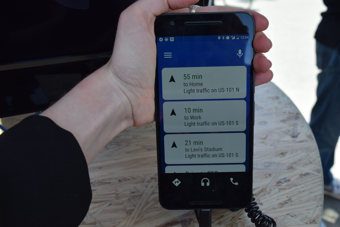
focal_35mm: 39
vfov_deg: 34.3
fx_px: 369
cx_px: 170
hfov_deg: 49.5
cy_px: 114
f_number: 8
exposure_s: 1/250
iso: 320
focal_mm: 26
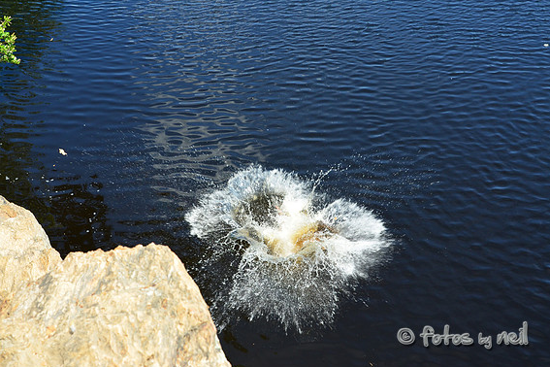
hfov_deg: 40.3
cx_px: 272
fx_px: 749
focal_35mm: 49
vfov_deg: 27.5
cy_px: 185
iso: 400
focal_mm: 32
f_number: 9
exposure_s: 1/320
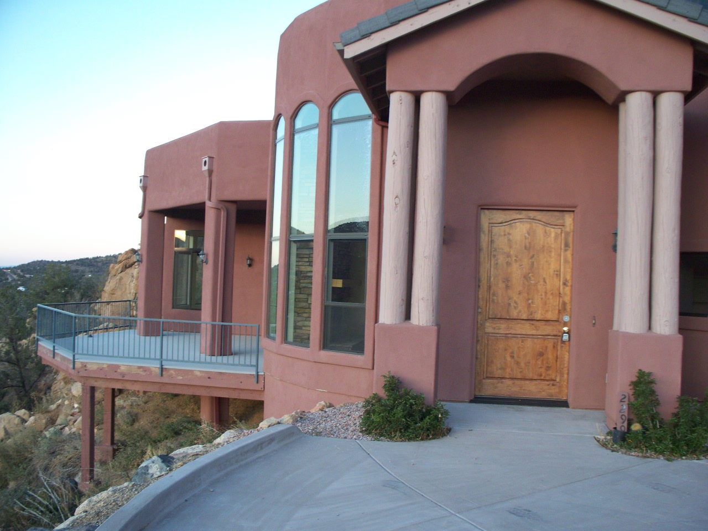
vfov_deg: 39.7
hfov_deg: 51.4
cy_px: 266
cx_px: 354
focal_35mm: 36
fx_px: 736
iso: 160
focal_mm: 7.54
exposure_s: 1/60
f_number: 2.8
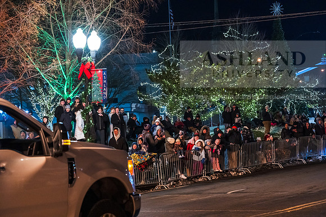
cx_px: 163
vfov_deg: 15.9
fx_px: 779
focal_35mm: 86
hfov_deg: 23.6
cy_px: 108
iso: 4000
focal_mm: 86
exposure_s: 1/250
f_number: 3.5
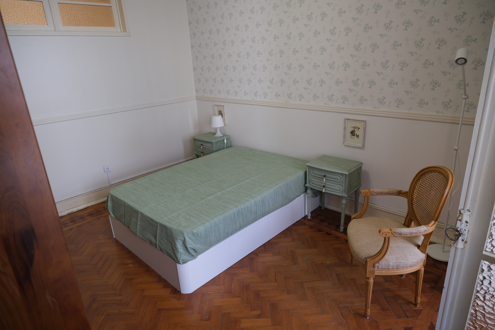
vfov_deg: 55.1
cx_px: 248
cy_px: 165
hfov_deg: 76.1
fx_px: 316
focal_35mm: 23
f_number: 3.5
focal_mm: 15
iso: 500
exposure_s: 1/100
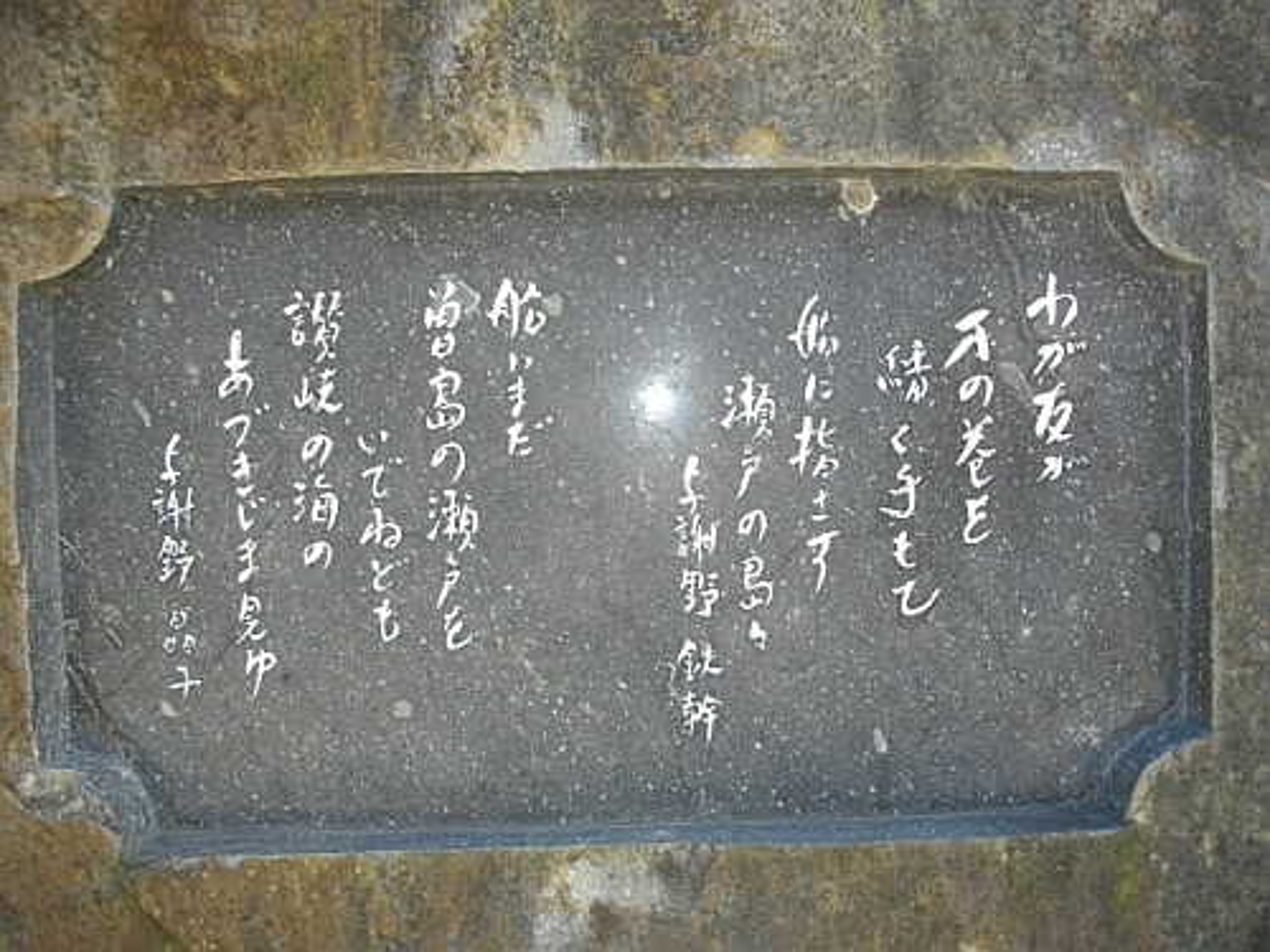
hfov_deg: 56.8
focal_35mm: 32
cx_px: 635
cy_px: 476
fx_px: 1174
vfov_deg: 44.2
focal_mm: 5.7
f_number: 2.9
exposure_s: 1/125
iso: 100
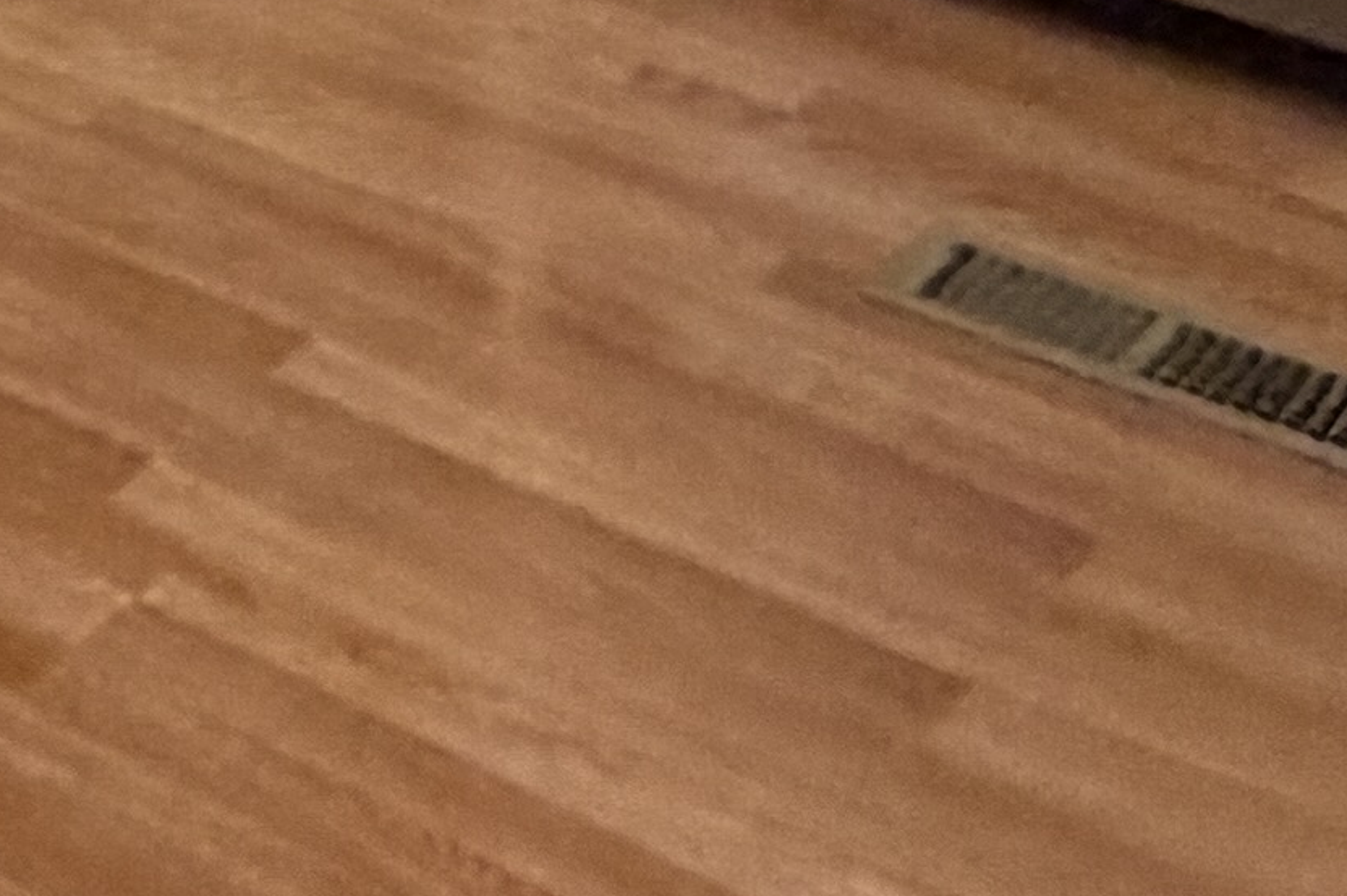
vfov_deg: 9.7
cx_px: -1226
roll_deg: +1.9
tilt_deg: +3.9
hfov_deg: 16.4
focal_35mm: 100
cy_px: -1968
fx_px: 3740
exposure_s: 1/60
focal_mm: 2.22
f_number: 2.2
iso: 320
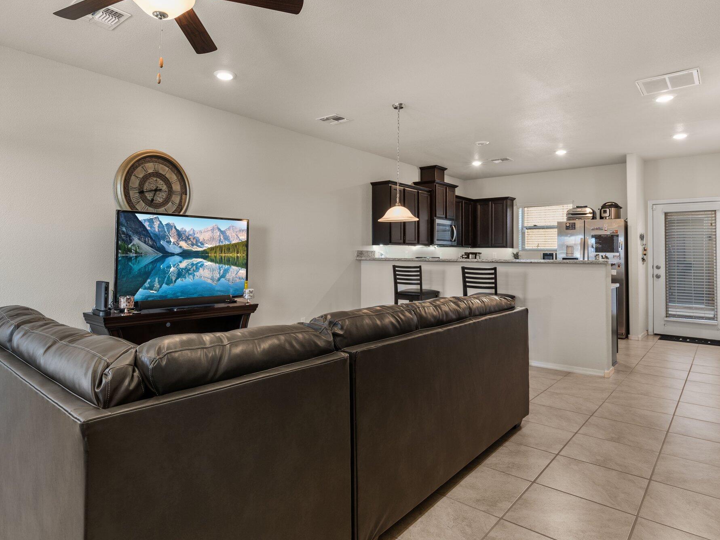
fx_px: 437
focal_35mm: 21
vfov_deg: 63.4
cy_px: 267
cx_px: 317
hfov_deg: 78.7
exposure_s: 1/1.67
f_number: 9
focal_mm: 19
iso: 250
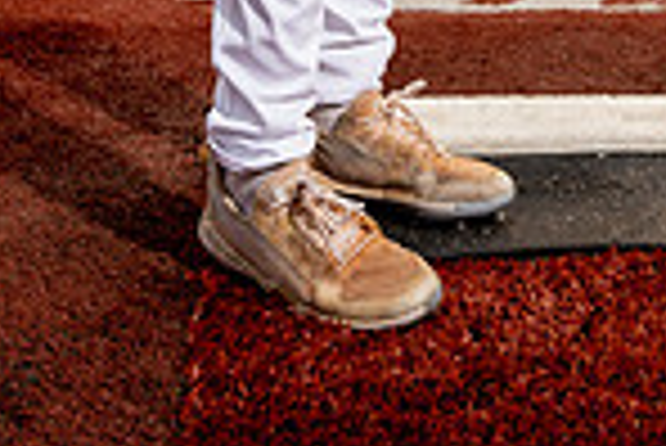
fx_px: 1741
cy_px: -545
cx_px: 392
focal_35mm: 94
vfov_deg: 12.3
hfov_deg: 21.6
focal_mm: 31
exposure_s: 1/250
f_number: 5.6
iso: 250
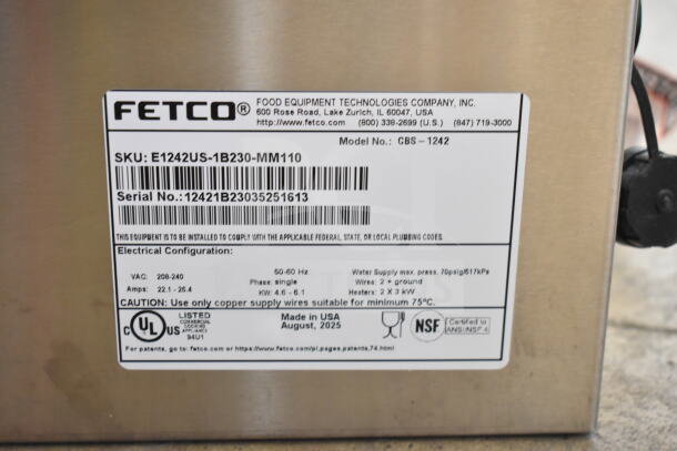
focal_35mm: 68
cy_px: 226
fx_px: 1270
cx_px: 338
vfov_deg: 20.2
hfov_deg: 29.9
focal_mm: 45
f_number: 5
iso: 3200
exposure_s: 1/80
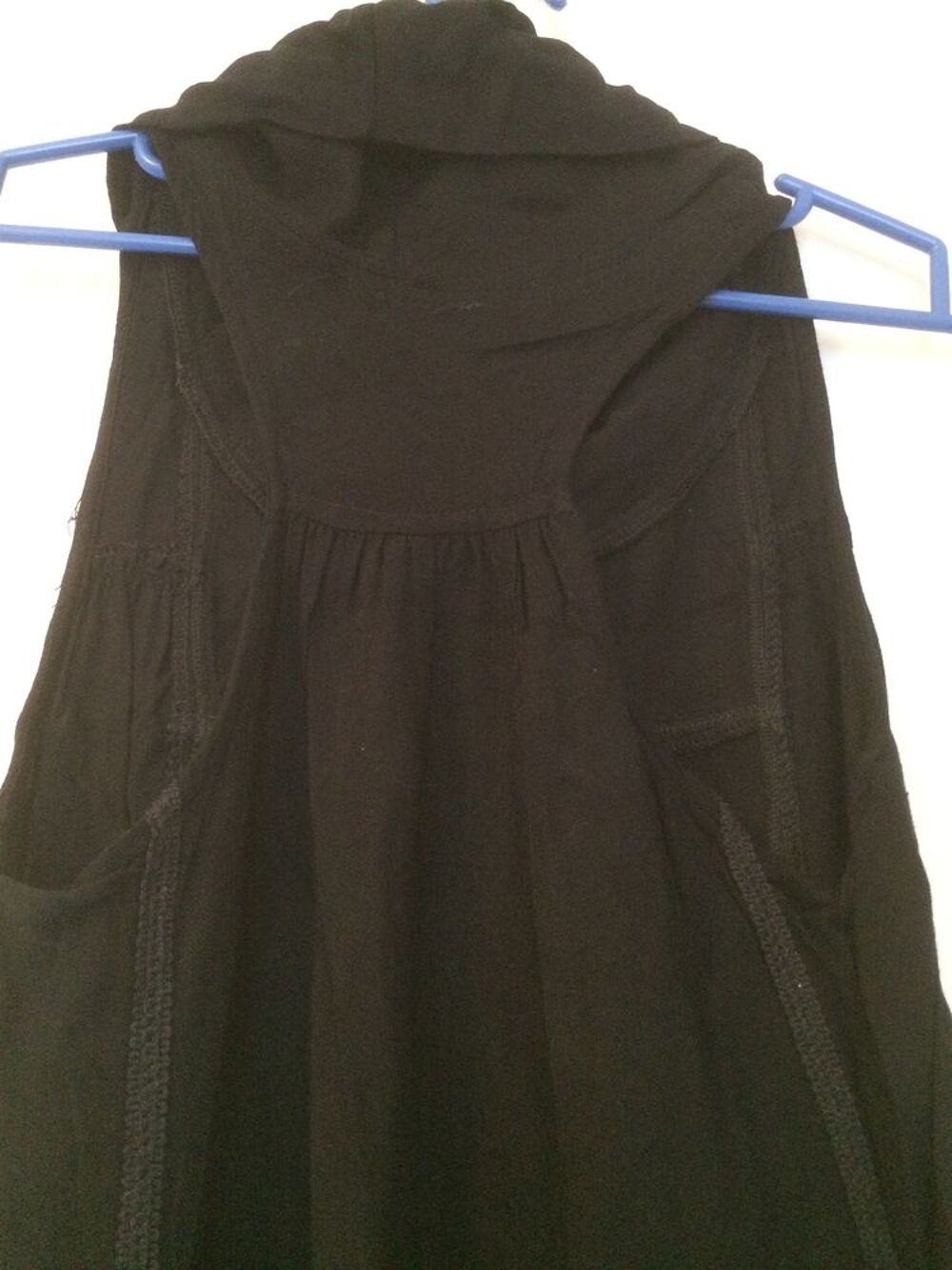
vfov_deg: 61.7
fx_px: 1063
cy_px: 635
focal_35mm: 29
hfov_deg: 48.2
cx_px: 476
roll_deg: -1.7
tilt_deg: +16.7
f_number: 2.2
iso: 400
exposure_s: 1/17
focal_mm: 4.15
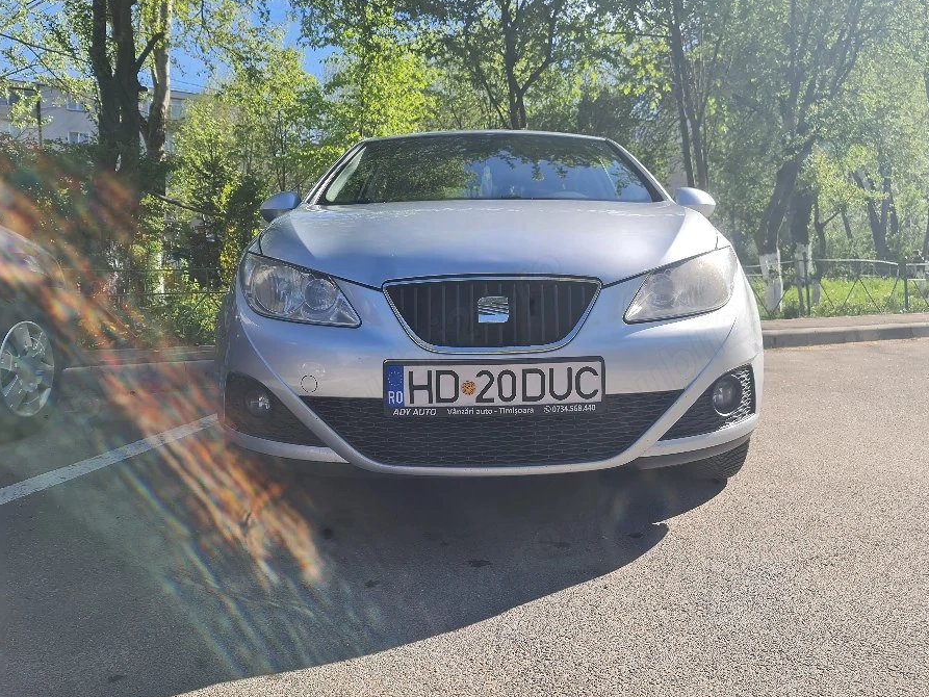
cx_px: 518
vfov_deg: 49.8
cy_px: 346
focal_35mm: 28
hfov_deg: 63.2
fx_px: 752
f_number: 1.8
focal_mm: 7
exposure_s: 1/556
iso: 50
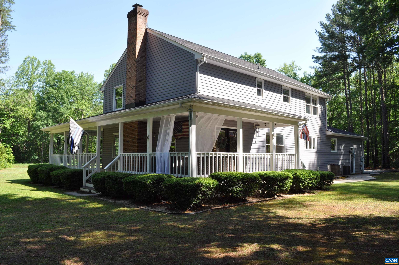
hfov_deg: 67.4
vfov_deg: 47.8
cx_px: 200
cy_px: 132
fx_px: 299
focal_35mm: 27
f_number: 10
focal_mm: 18
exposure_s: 1/200
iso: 400
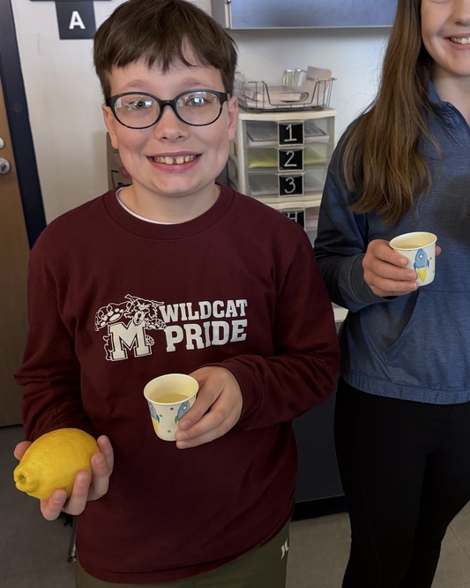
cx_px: 300
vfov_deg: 50.2
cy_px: 275
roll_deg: +1.4
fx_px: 626
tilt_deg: -21.3
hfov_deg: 40.8
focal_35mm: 36
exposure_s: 1/60
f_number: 1.78
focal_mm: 6.76
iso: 500
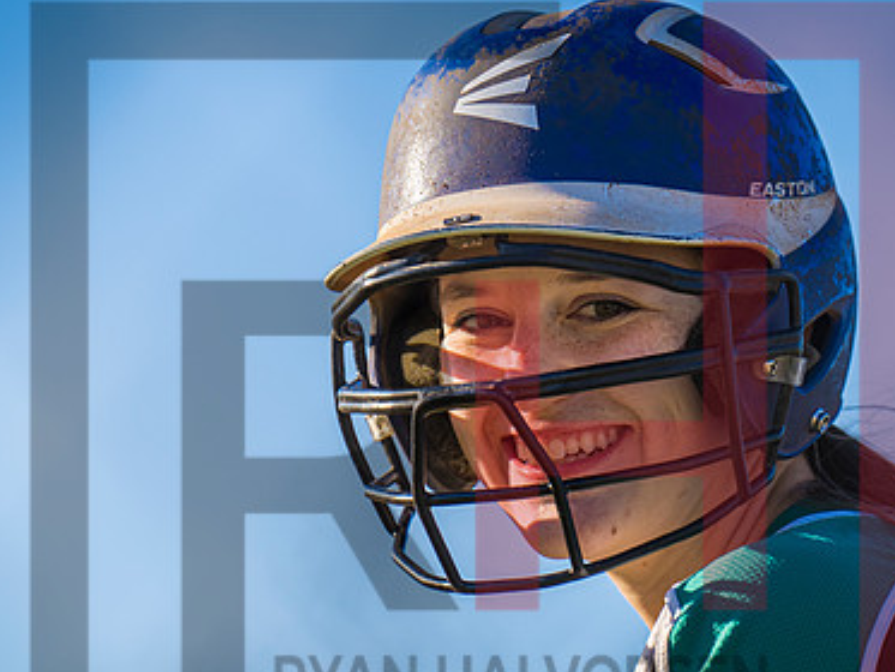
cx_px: 675
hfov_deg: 4.7
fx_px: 10966
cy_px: 320
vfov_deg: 3.5
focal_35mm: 424
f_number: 2.8
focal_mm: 200
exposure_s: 1/2500
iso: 160
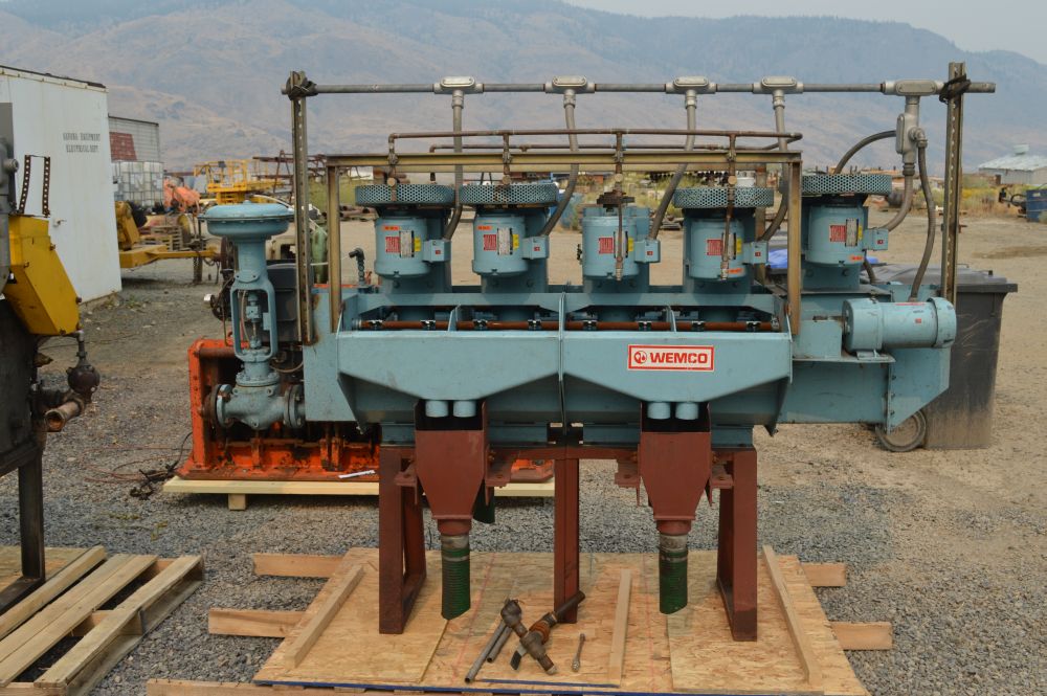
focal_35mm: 36
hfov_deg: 53.2
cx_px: 524
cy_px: 348
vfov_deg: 36.8
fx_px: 1046
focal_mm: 24
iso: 100
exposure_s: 1/250
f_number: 8
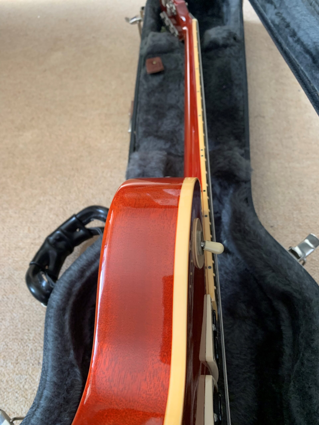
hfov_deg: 53.1
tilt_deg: -59.5
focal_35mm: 26
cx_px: 160
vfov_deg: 67.3
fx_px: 319
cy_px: 212
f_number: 1.8
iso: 160
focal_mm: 4.25
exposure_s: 1/60
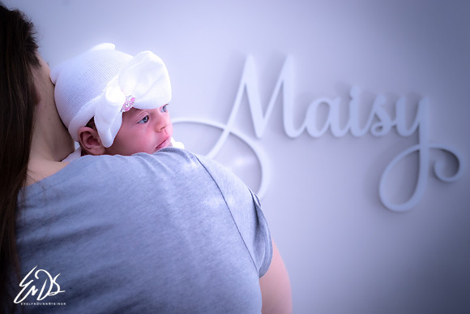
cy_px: 170
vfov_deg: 24.9
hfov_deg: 36.7
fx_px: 709
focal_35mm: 54
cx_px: 245
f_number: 5.6
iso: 1600
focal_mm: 50
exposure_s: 1/125
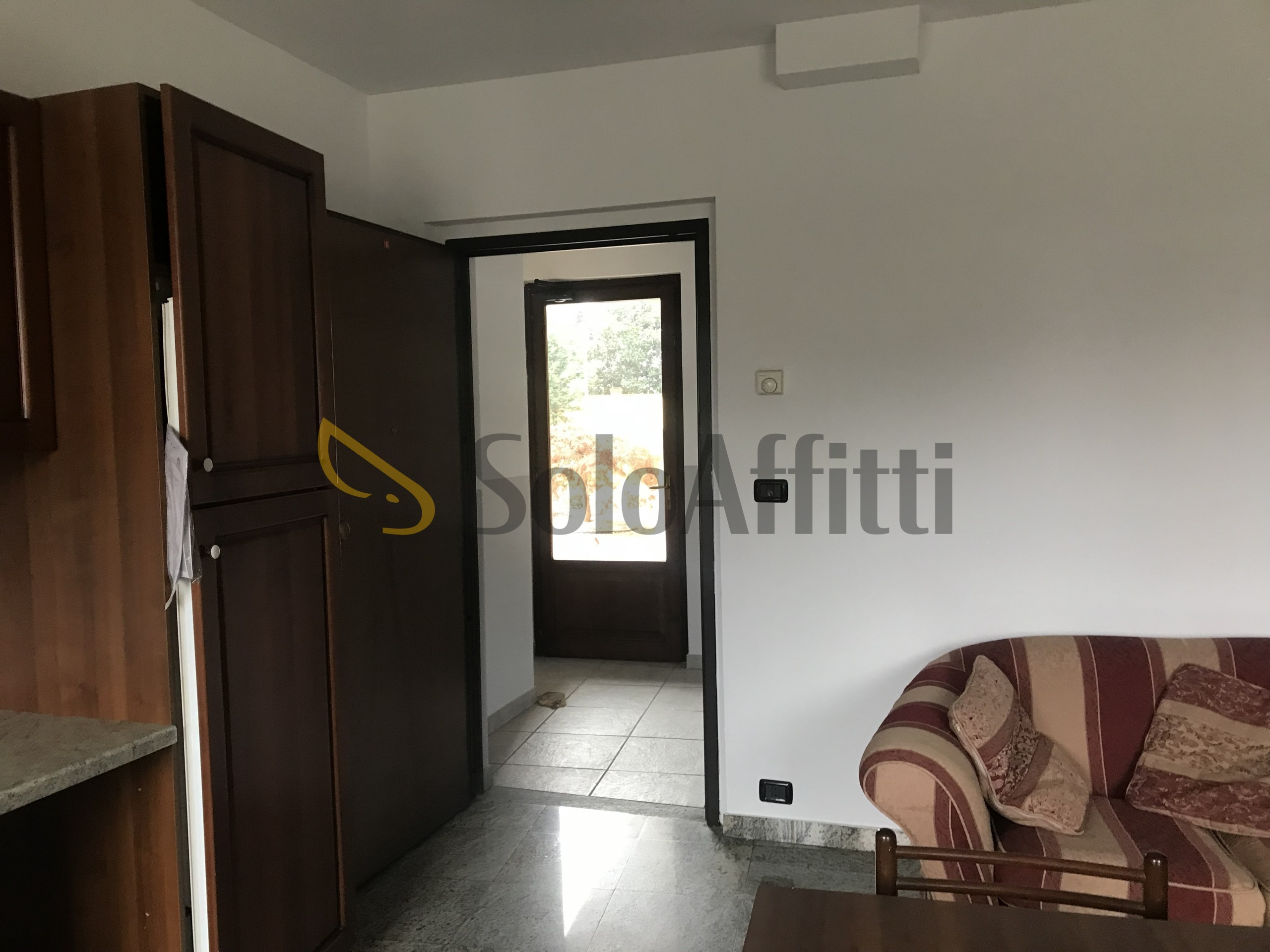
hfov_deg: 63.4
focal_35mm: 28
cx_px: 635
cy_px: 476
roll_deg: -0.2
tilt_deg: -3.2
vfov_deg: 49.7
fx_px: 1027
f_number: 1.8
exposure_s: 1/17
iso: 40
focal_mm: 3.99
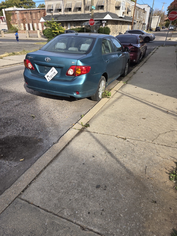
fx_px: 157
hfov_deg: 58.9
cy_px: 118
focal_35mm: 23
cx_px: 88
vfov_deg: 73.9
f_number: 1.8
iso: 25
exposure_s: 1/1016
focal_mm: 5.4
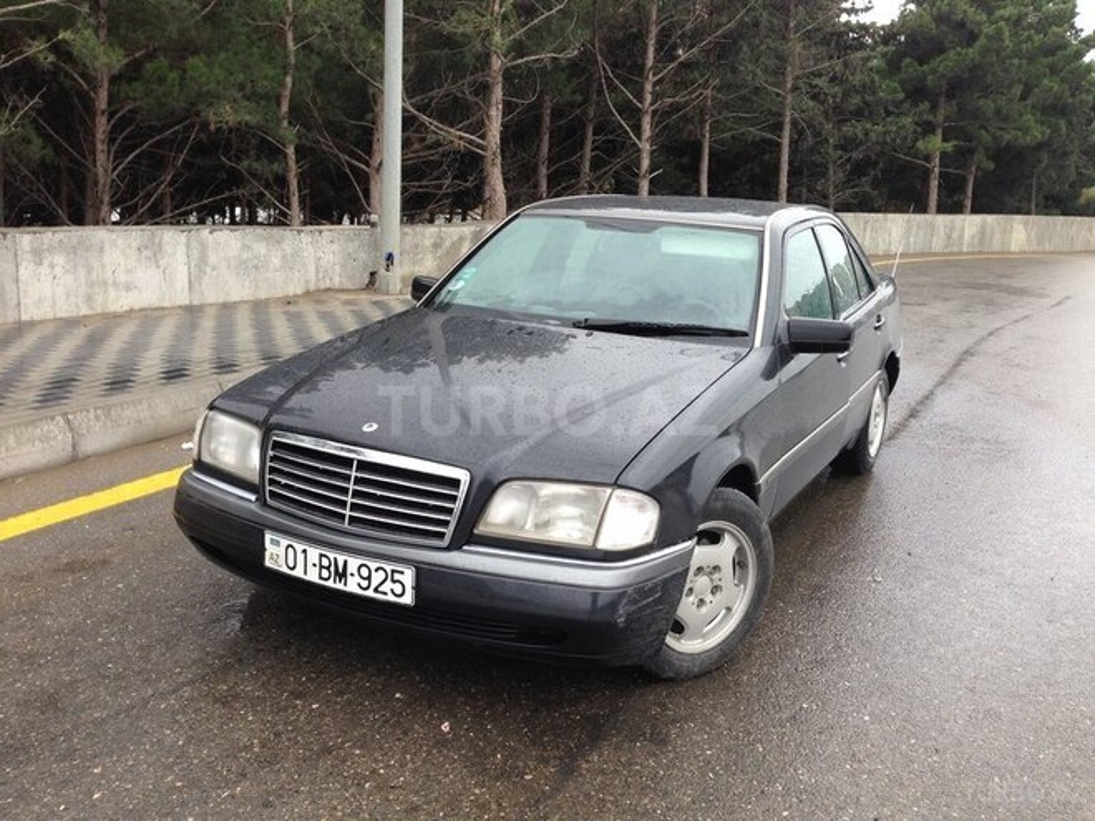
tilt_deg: -12.1
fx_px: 1044
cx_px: 548
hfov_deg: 55.4
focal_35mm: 33
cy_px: 410
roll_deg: -2.6
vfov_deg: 42.9
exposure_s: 1/189
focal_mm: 4.12
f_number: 2.4
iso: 50
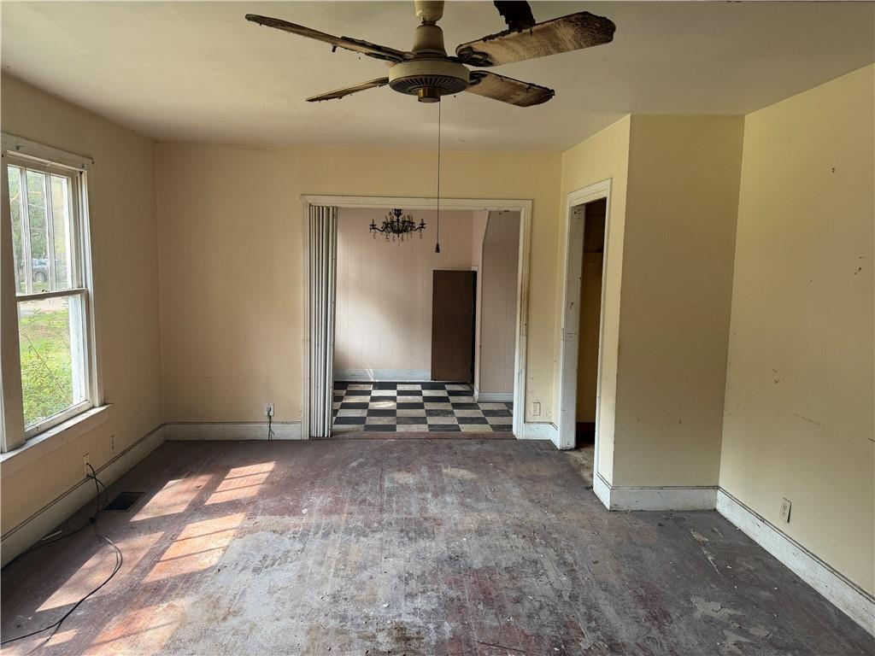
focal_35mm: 24
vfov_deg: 56.8
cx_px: 438
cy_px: 328
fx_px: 607
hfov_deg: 71.6
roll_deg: -1.7
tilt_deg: -6.5
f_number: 1.78
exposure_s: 1/157
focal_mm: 6.76
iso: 125
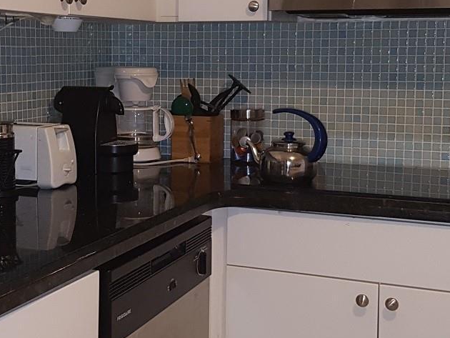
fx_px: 858
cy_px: 146
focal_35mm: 66
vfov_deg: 22.3
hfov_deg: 29.3
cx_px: 166
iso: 125
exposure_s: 1/30
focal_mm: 4.2
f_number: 1.7
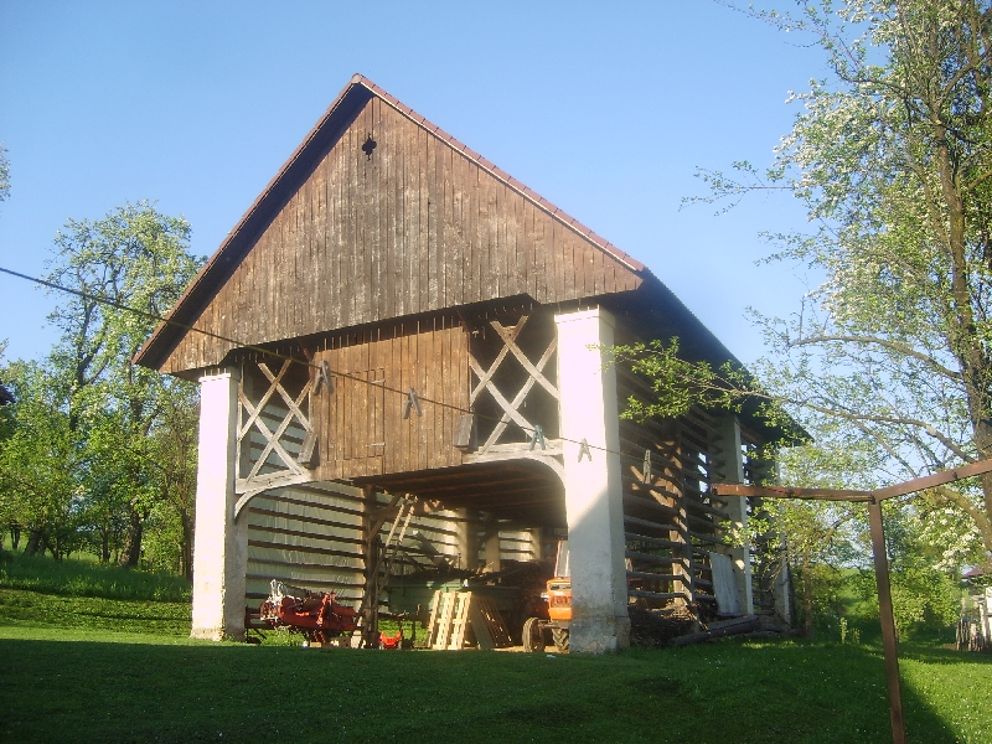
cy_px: 372
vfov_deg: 40.7
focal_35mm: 35
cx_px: 496
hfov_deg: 52.6
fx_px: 1003
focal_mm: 5.8
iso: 50
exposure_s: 1/250
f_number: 2.8
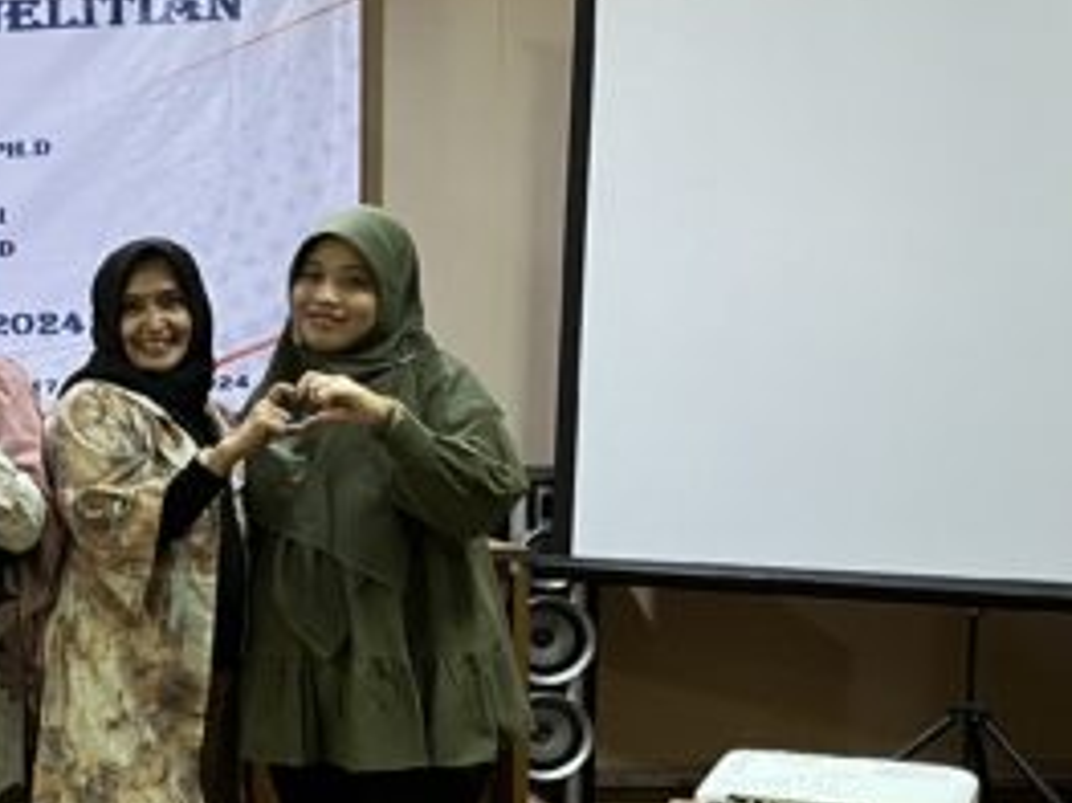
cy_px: 554
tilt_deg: -5.2
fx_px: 2353
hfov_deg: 21.8
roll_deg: +1.4
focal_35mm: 76
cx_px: -489
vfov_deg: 19.3
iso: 500
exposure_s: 1/50
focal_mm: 5.1
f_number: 1.6
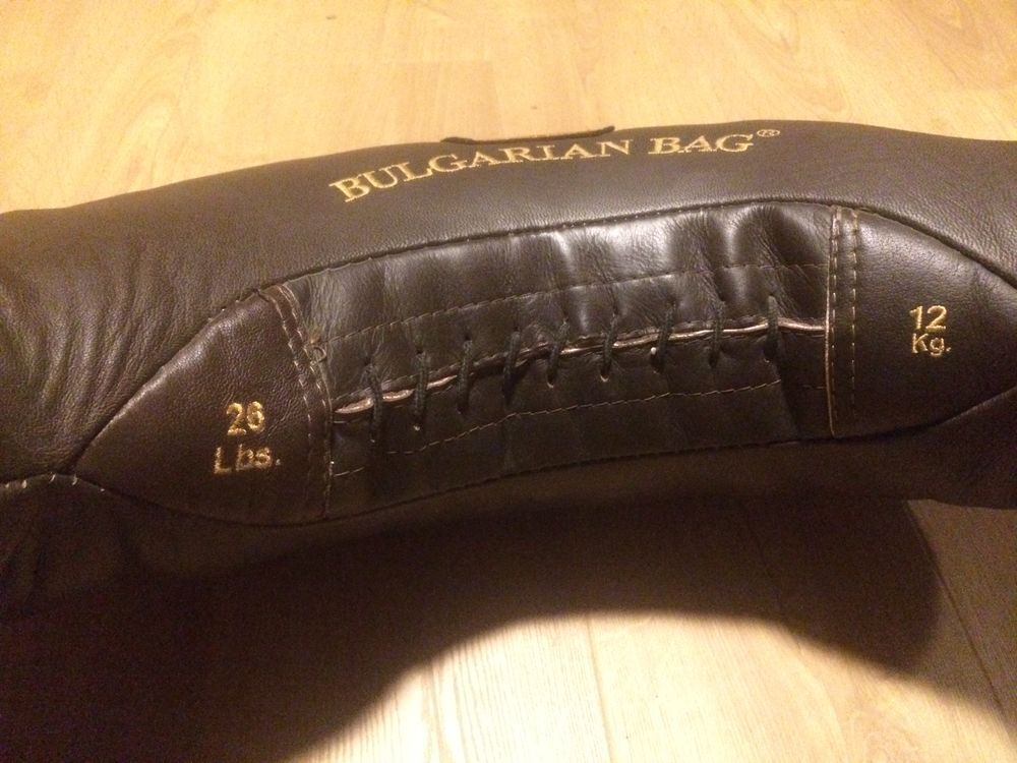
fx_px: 852
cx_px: 508
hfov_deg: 61.7
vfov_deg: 48.2
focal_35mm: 29
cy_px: 382
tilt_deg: -48.6
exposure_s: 1/17
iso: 800
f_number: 2.2
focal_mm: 4.15
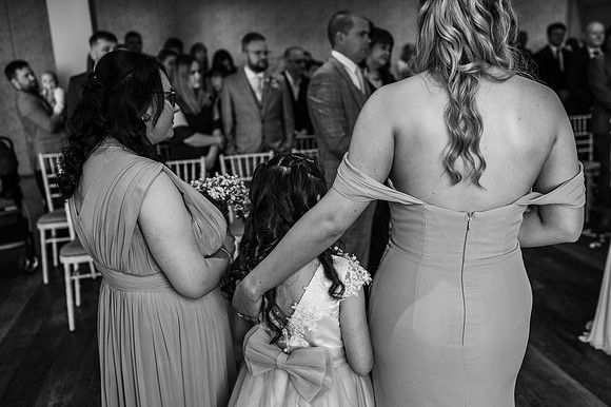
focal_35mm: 35
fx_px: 594
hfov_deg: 54.5
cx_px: 306
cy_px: 204
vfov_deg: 37.8
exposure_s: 1/200
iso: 360
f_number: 2.8
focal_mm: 35
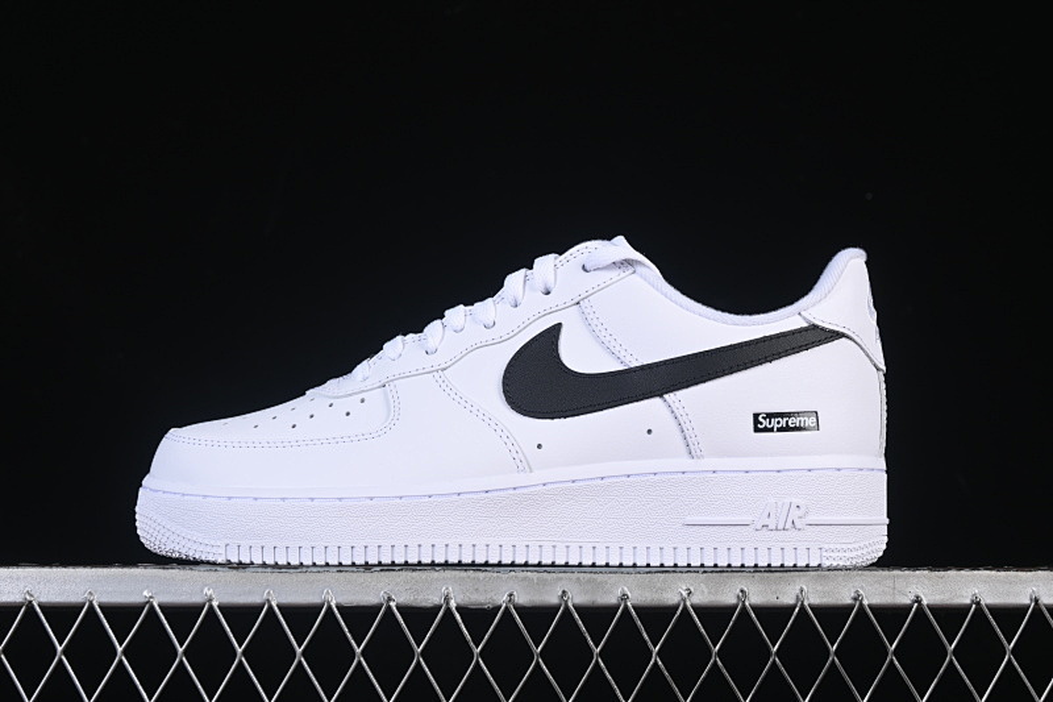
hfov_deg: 27.0
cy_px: 351
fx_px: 2193
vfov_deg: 18.2
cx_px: 526
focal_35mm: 75
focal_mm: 50
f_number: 8
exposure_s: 1/100
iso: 160
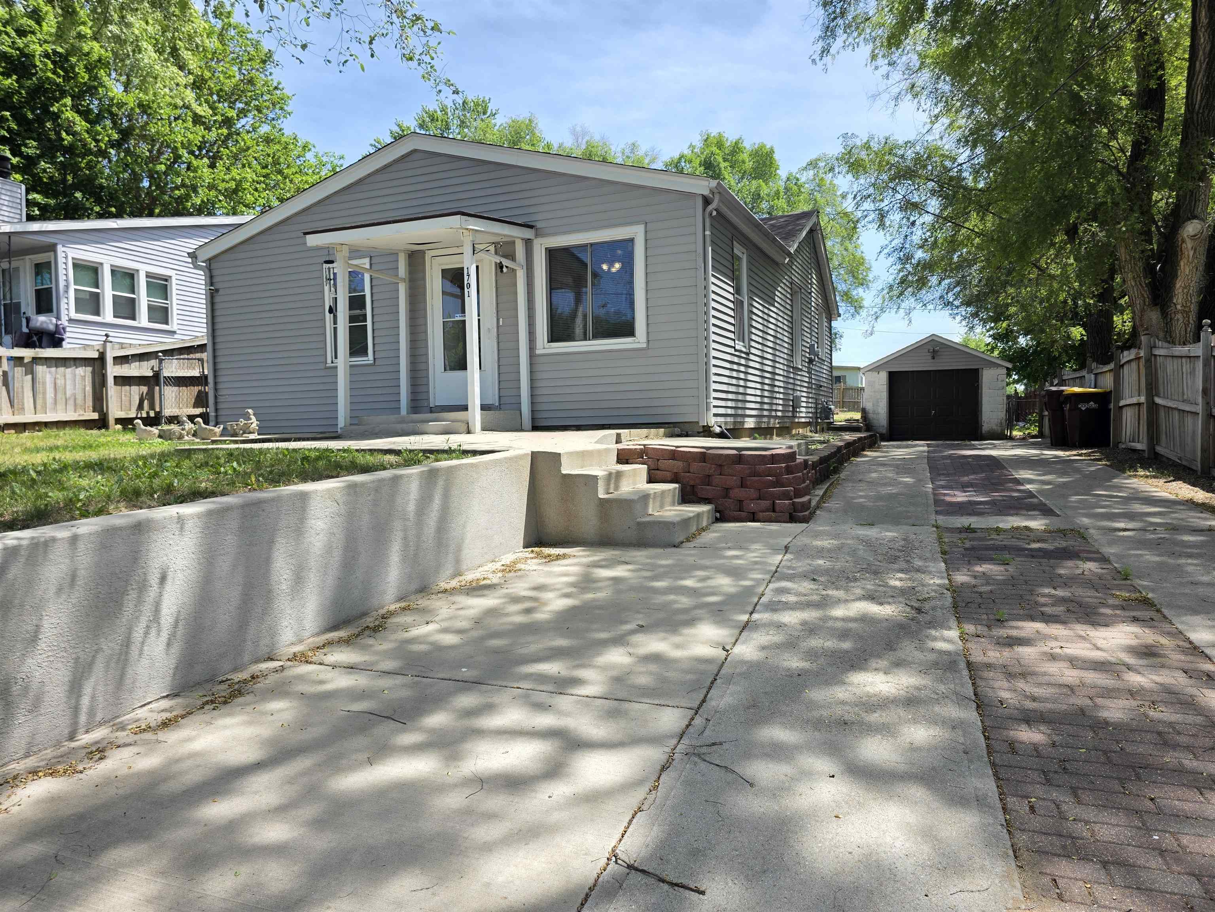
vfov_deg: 58.9
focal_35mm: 23
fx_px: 807
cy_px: 456
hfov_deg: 73.9
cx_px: 608
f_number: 1.7
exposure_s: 1/1775
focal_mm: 6.3
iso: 80
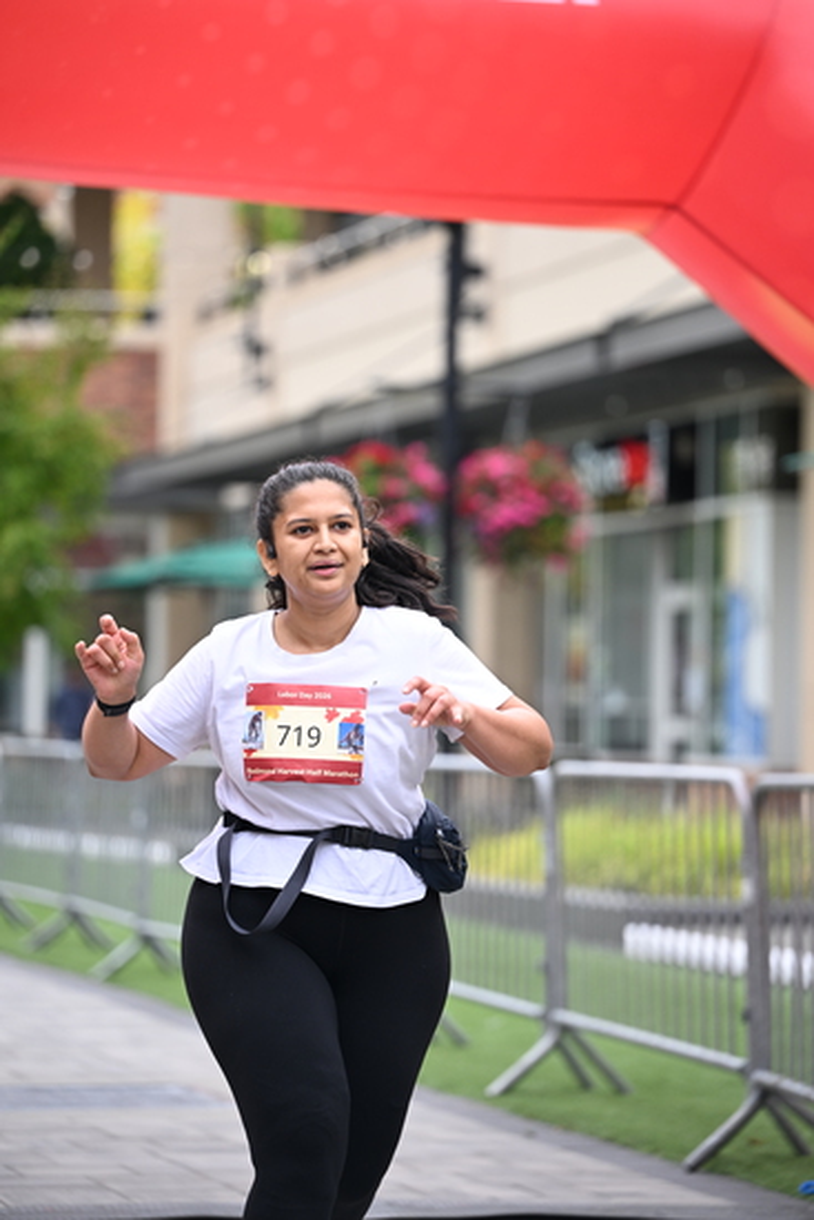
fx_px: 4237
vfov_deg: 16.4
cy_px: 610
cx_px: 407
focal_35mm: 125
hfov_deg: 11.0
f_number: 2.8
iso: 400
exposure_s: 1/1000
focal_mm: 125
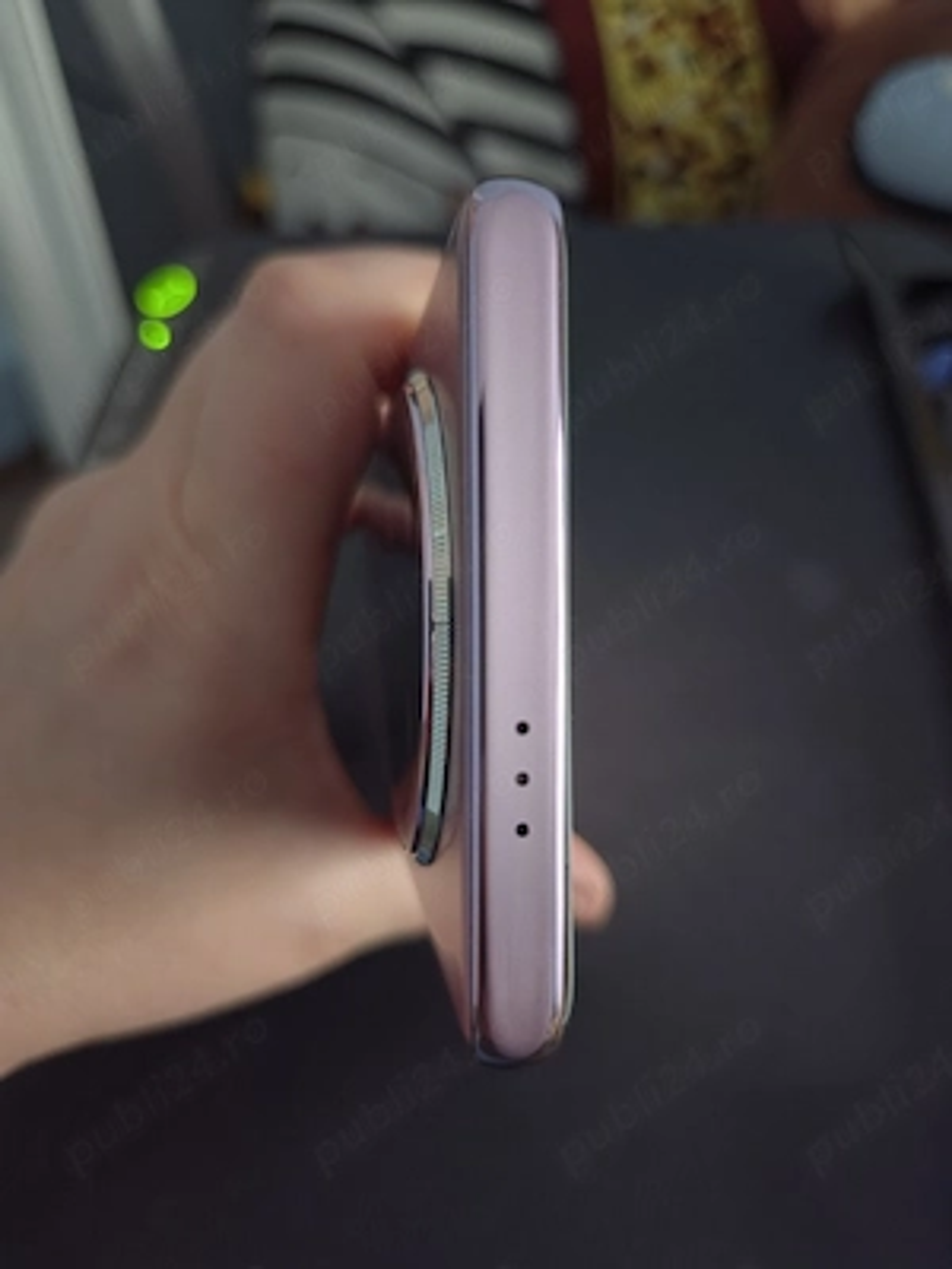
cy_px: 634
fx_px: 843
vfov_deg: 73.9
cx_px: 476
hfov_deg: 58.9
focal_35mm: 23
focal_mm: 5.4
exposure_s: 1/13.4
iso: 1000
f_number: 1.8
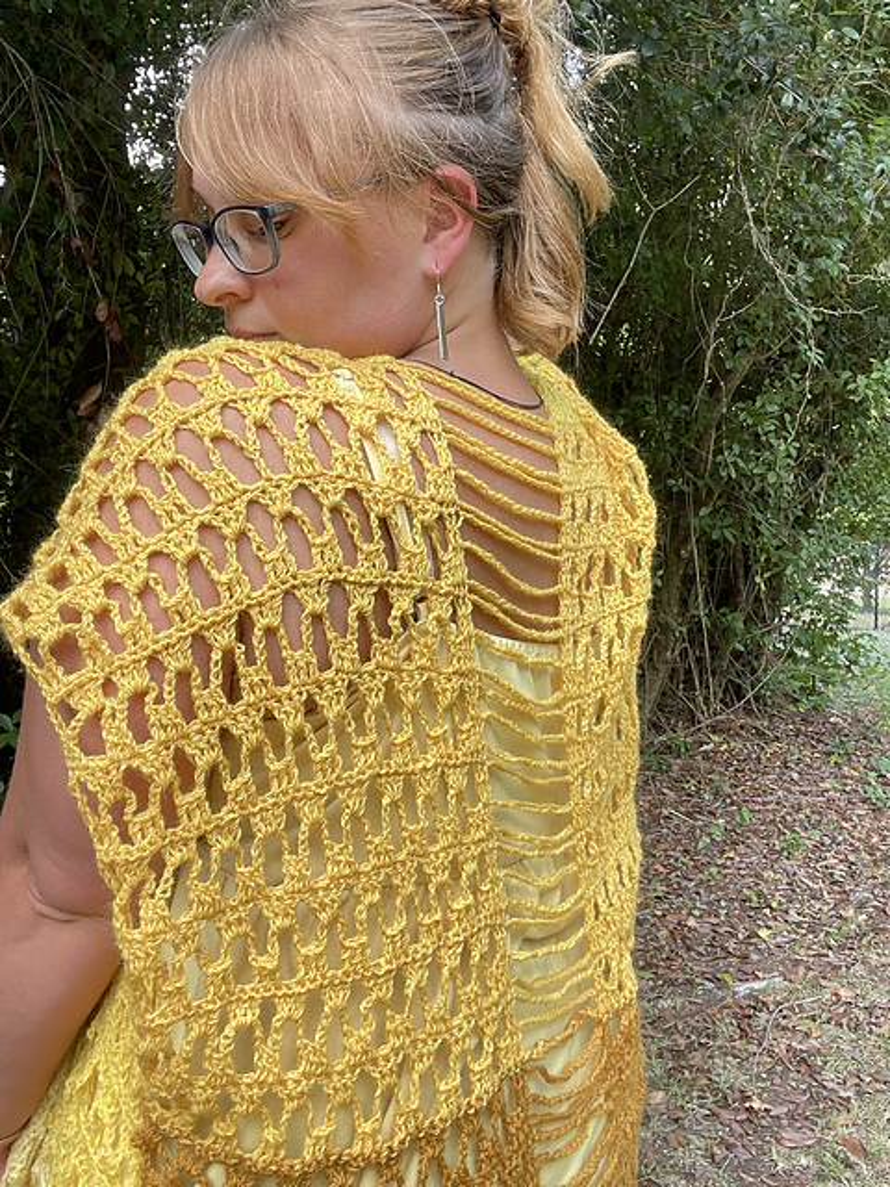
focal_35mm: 30
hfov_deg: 46.8
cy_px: 594
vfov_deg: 60.0
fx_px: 1028
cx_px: 445
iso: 32
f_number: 2.2
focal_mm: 2.71
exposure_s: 1/121
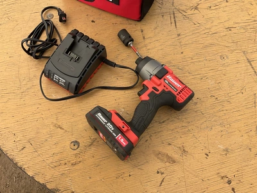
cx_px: 128
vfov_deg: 48.2
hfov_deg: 61.7
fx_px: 215
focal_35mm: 29
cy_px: 96
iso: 40
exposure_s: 1/122
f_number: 1.8
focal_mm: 3
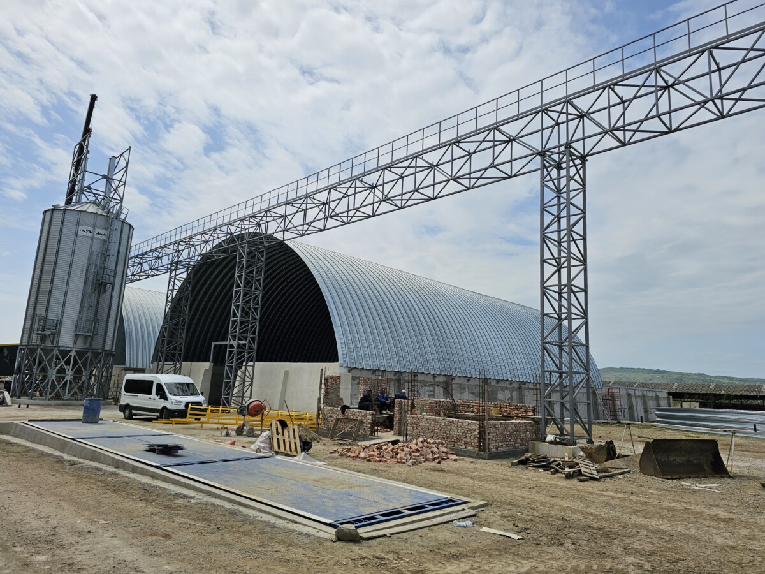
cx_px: 382
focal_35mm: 23
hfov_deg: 73.9
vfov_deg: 58.9
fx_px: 508
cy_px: 287
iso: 10
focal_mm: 6.3
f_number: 1.7
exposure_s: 1/2099
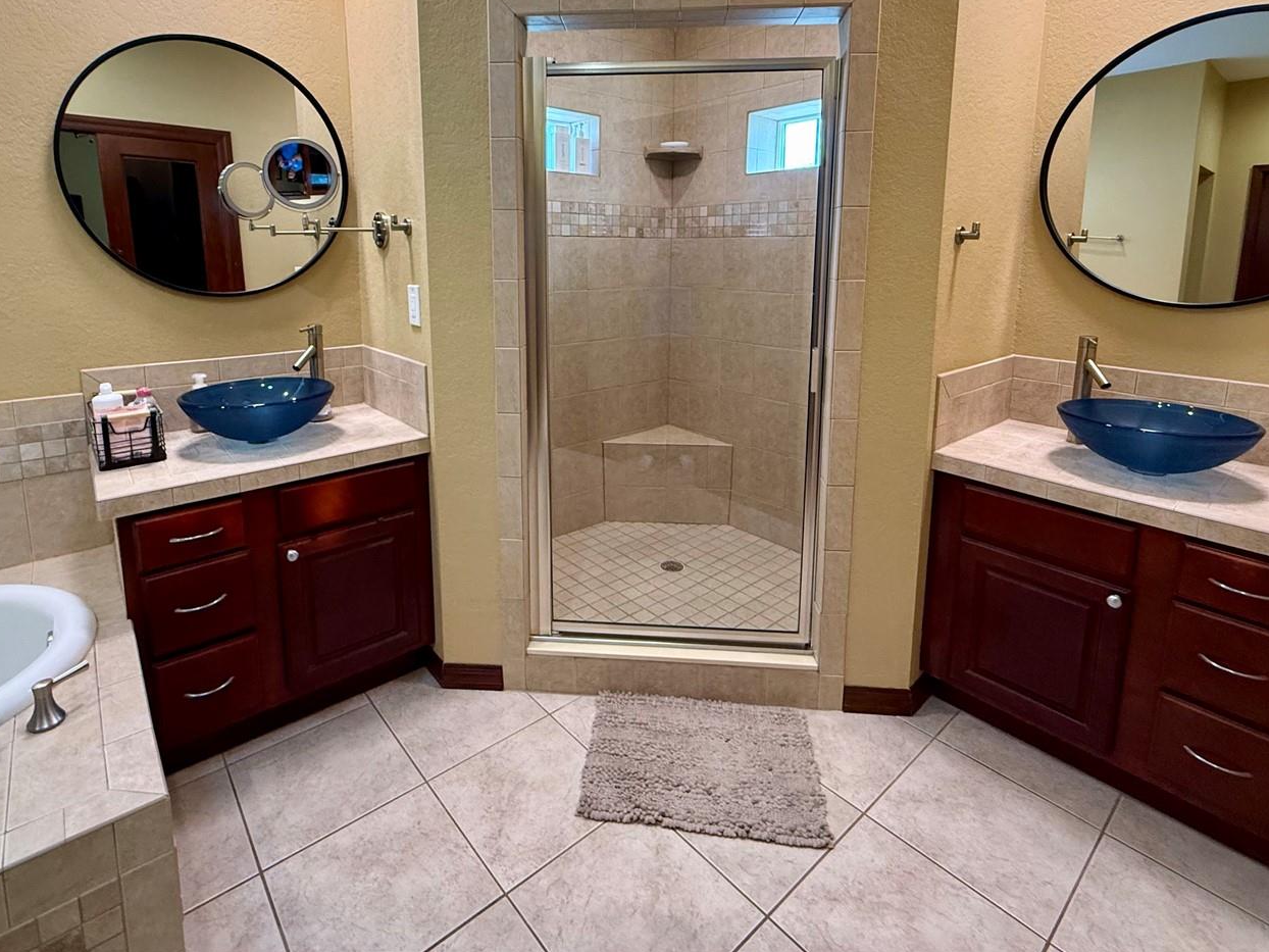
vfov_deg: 70.2
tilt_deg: -7.5
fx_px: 660
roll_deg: -0.3
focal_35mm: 18
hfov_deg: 87.7
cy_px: 343
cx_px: 609
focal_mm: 2.22
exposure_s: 1/60
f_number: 2.2
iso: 400
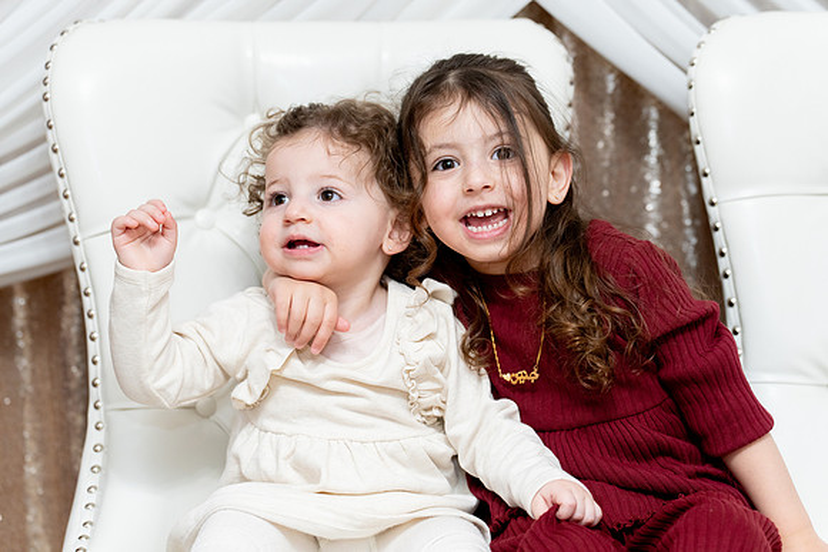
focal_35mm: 85
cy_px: 276
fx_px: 1955
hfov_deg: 23.9
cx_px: 414
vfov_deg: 16.1
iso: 1250
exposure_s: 1/125
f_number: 3.5
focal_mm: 85
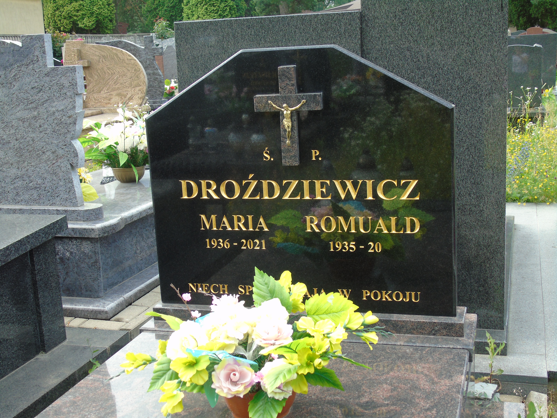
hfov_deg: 41.2
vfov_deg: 31.5
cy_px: 209
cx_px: 278
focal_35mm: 46
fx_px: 740
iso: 80
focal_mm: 8.2
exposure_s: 1/125
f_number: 4.1
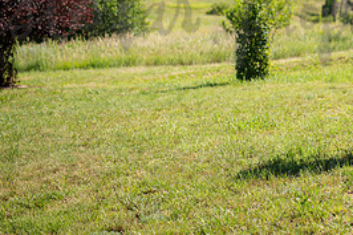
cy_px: 9
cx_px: 356
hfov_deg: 18.3
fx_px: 1068
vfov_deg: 12.4
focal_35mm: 109
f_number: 2.2
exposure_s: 1/1250
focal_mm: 50
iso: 125
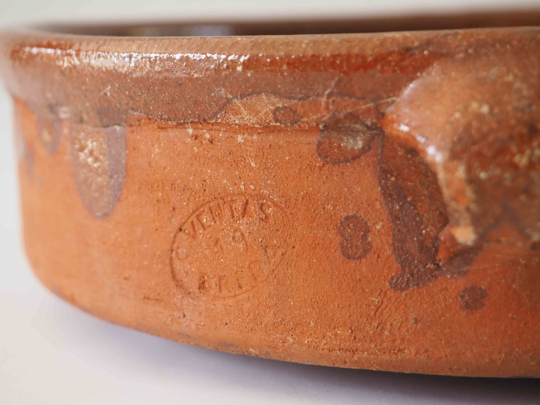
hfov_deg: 23.3
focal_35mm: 84
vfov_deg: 17.6
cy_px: 202
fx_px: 1310
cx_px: 270
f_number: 5.6
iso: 640
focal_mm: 42
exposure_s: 1/100
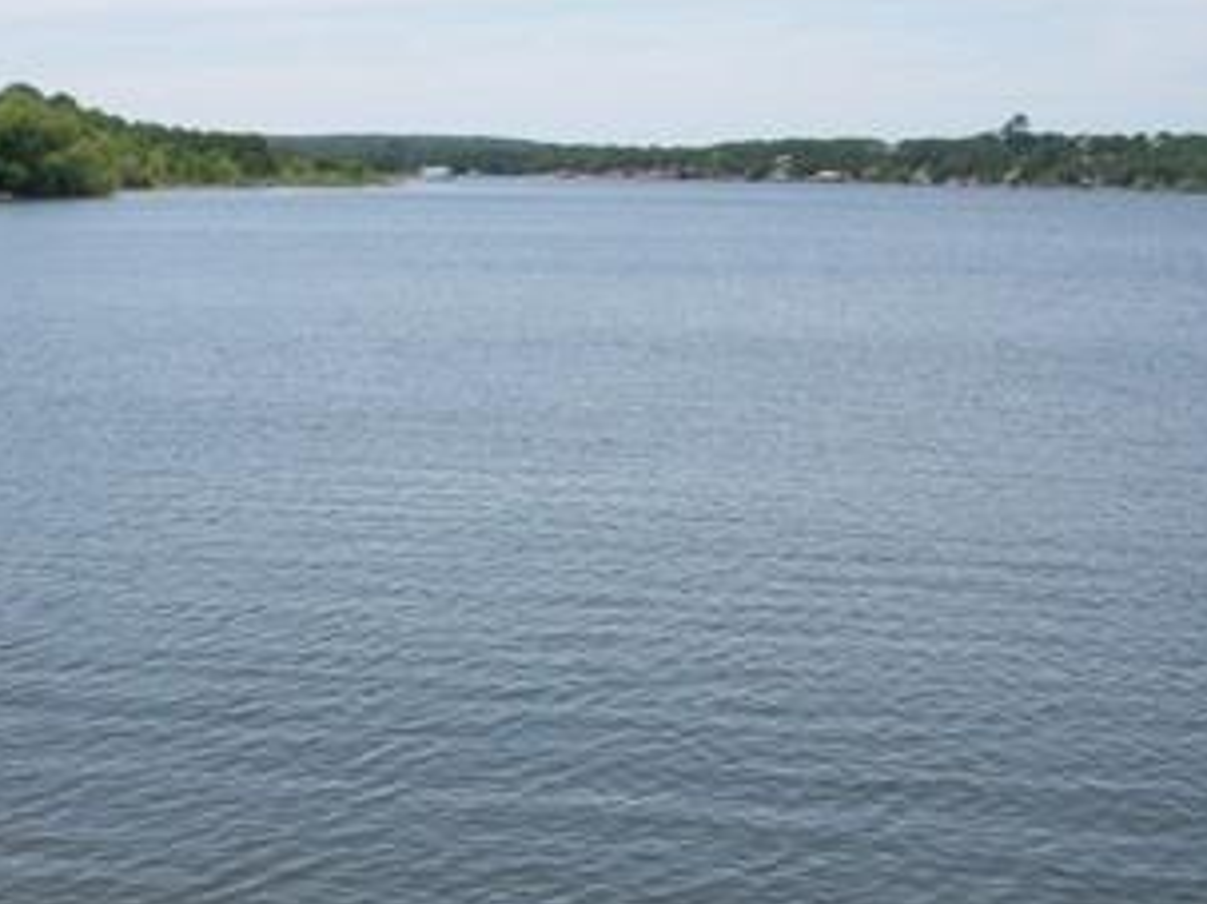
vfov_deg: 19.8
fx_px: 2579
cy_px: 661
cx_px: 426
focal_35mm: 74
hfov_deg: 26.2
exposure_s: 1/320
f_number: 5.6
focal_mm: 6.3
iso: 80
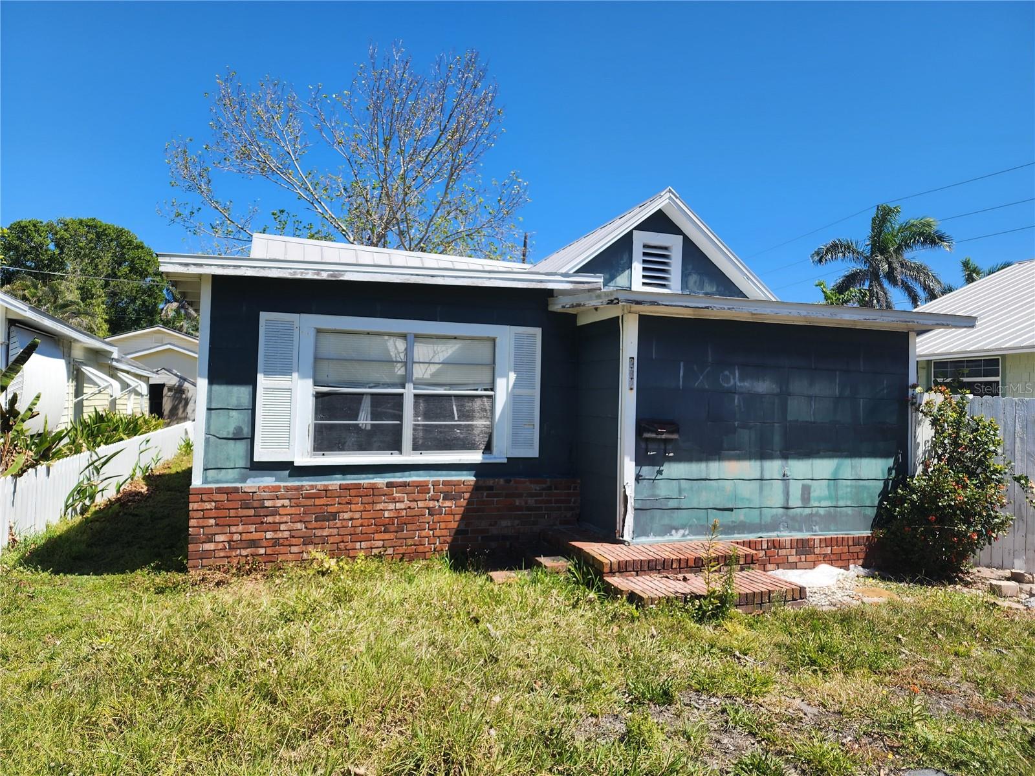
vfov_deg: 58.9
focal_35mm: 23
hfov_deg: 73.9
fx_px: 688
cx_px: 518
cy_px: 388
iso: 12
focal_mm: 6.4
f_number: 1.8
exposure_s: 1/786
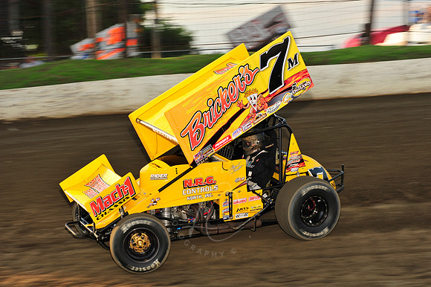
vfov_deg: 14.8
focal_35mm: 92
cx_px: 216
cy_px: 144
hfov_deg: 22.2
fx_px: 1101
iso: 400
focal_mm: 92
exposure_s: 1/320
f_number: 8
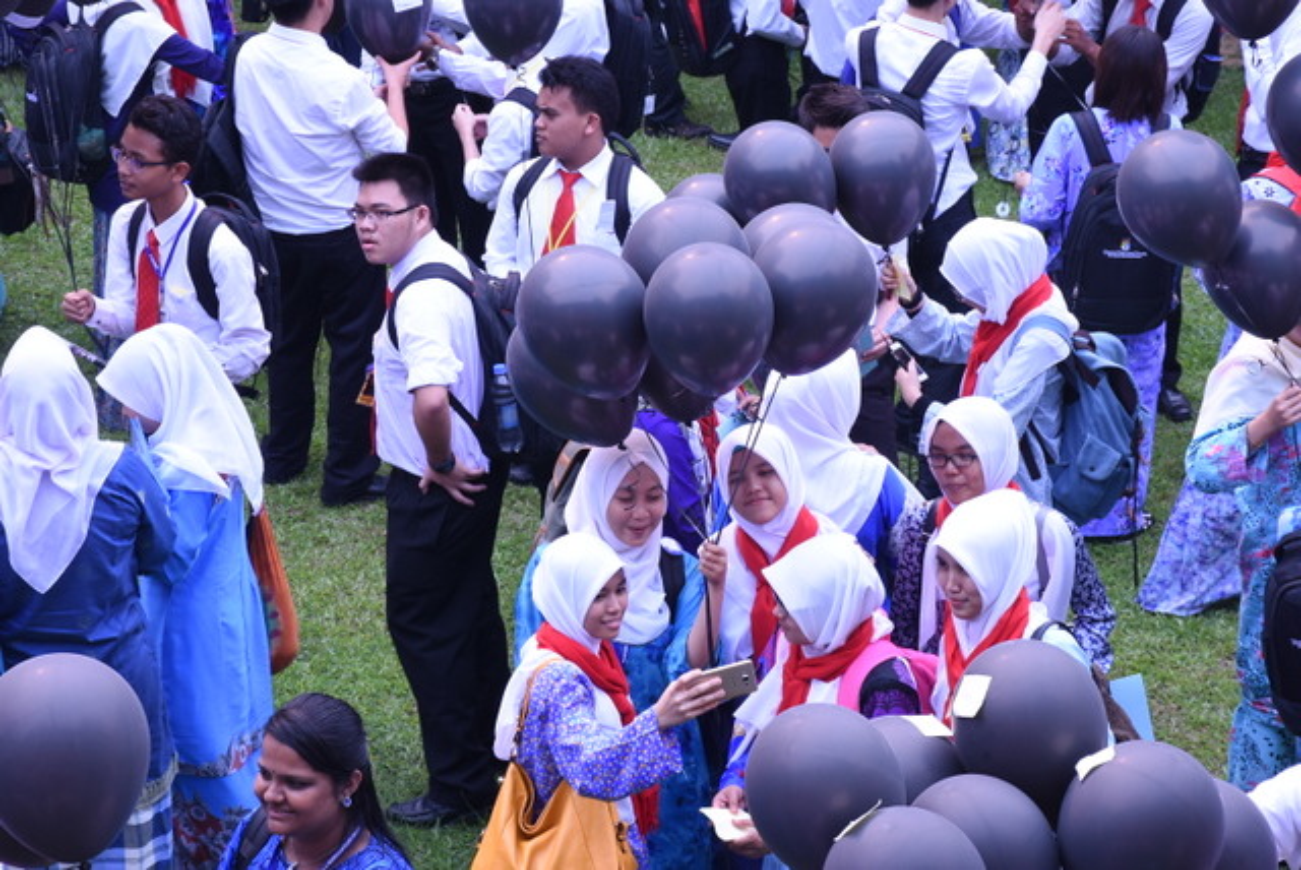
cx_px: 650
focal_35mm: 112
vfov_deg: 12.2
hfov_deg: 18.2
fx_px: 4069
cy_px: 435
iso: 400
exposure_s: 1/160
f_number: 10
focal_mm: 75
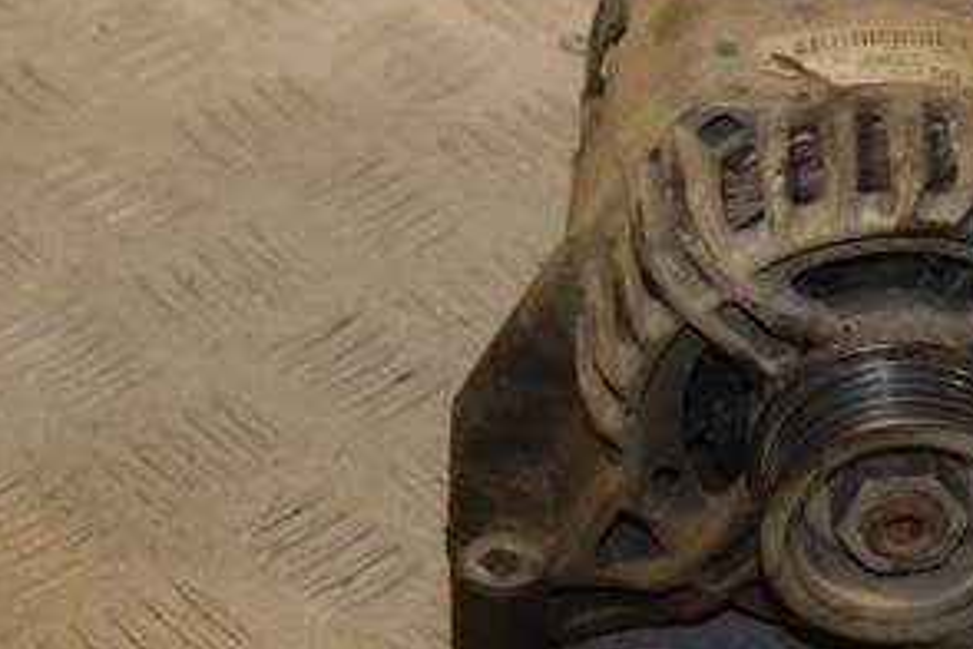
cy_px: 152
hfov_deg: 13.3
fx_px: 4135
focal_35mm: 153
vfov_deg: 9.0
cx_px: 847
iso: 800
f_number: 6.3
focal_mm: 50
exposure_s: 1/200
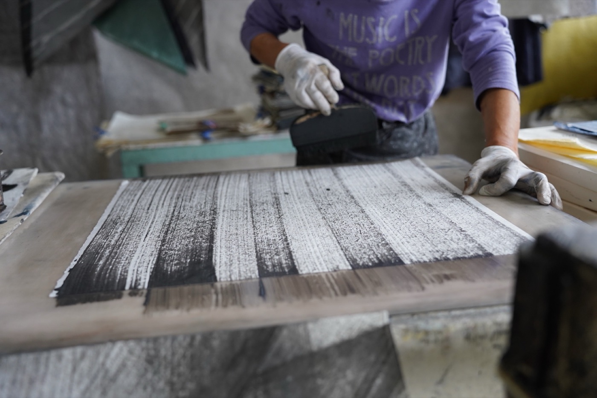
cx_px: 298
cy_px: 199
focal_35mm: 38
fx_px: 630
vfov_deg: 35.0
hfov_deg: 50.7
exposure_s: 1/400
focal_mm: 38
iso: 1000
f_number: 2.8
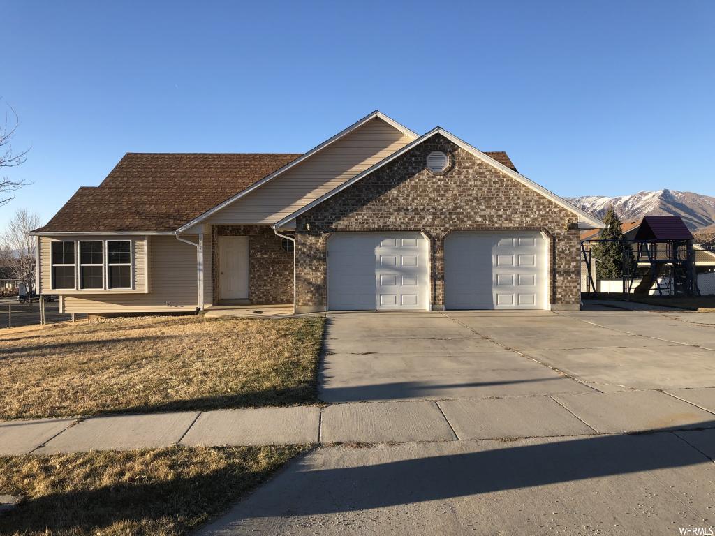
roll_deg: +1.4
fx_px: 578
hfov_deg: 63.4
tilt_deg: -0.7
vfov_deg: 49.7
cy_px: 268
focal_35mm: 28
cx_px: 358
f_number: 1.8
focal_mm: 3.99
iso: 20
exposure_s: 1/979
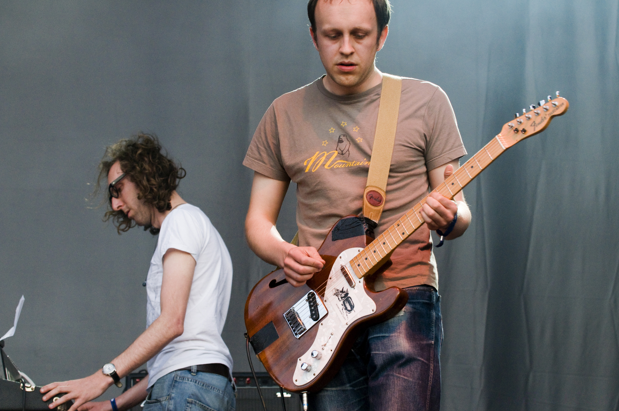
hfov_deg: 16.7
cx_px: 310
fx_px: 2112
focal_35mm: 123
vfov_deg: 11.1
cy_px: 206
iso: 1600
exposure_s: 1/160
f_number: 7.1
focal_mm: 82
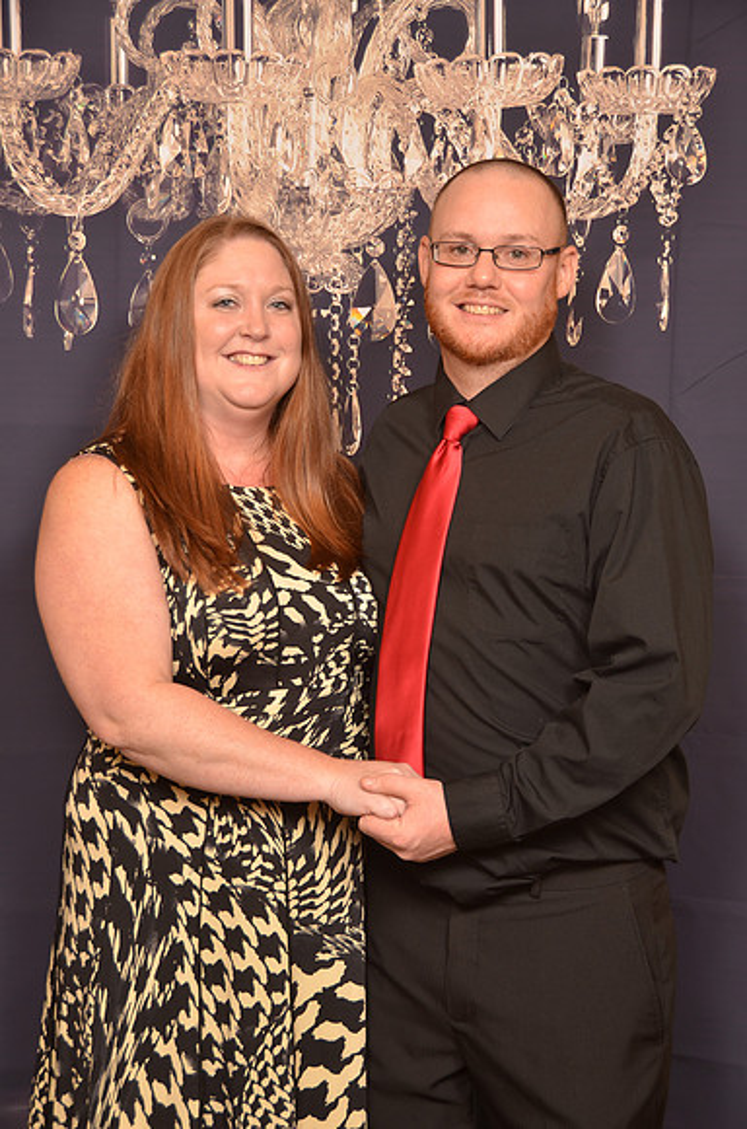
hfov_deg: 18.8
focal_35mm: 72
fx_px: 2252
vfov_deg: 28.1
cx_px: 374
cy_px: 564
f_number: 5.6
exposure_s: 1/60
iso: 200
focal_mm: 48
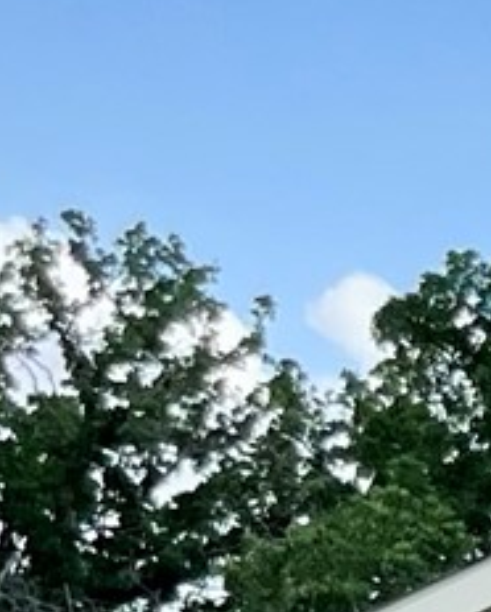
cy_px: 1012
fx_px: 4064
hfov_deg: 5.8
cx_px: 2001
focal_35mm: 224
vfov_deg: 8.4
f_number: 1.6
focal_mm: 5.1
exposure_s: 1/2967
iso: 50
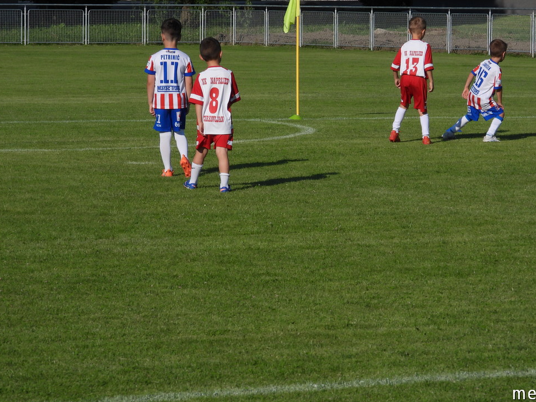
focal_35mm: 193
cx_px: 301
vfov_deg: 7.7
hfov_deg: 10.2
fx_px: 2988
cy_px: 166
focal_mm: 27.9
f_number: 4
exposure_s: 1/1600
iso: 100
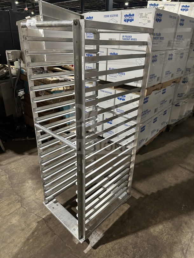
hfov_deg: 56.8
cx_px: 97
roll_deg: -2.9
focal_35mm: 24
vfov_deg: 71.6
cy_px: 129
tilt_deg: -23.9
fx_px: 179
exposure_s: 1/60
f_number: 1.78
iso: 320
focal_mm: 6.86
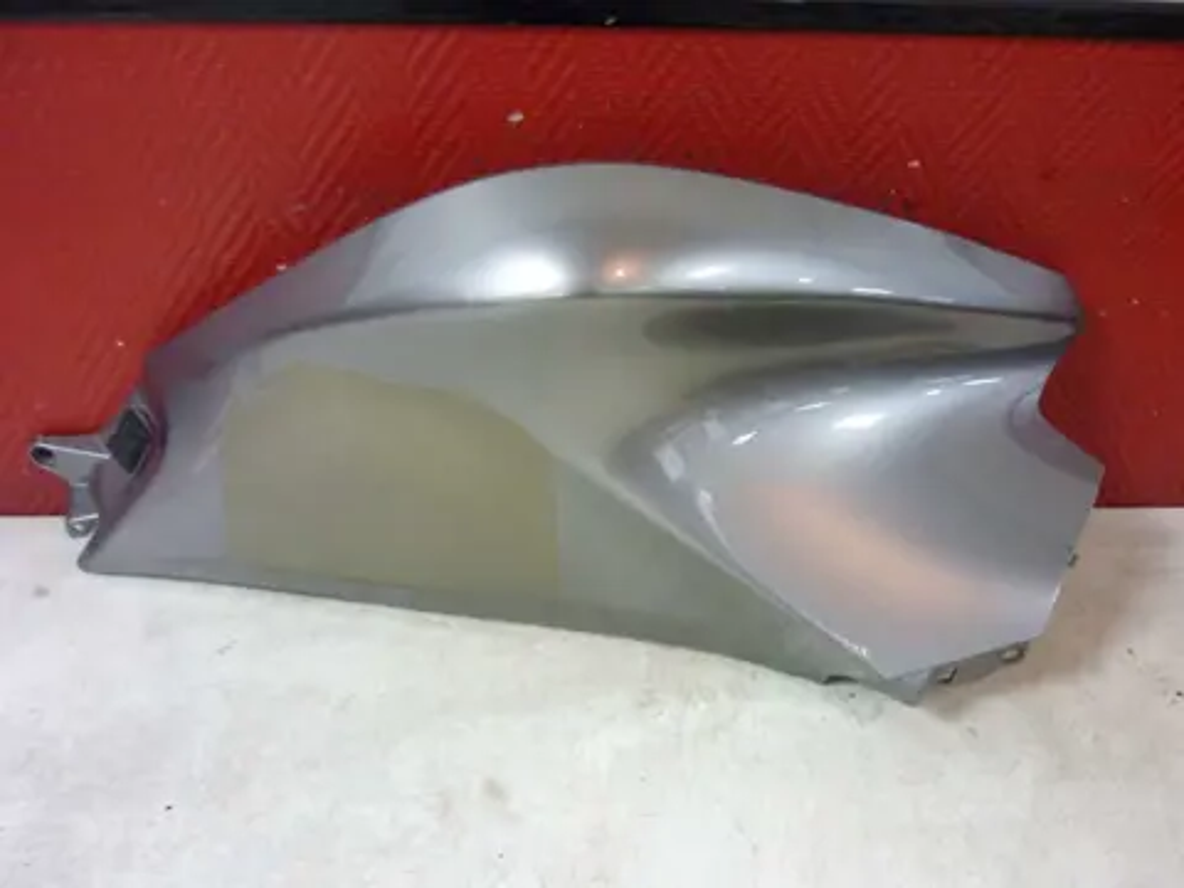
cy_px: 444
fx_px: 1129
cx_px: 592
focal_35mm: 33
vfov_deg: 42.9
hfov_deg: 55.4
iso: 400
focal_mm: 5.5
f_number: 2.8
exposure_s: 1/8
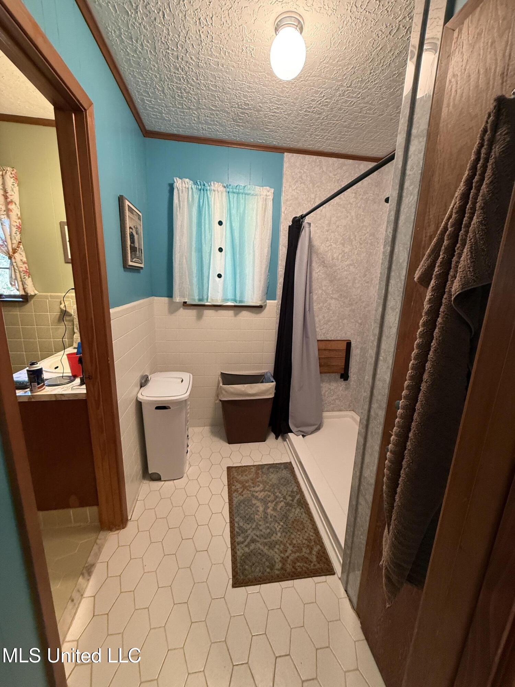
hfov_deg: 85.7
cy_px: 344
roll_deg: -2.4
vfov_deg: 102.1
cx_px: 258
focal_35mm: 14
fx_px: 278
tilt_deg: -12.1
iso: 400
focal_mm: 2.22
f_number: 2.2
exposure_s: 1/60
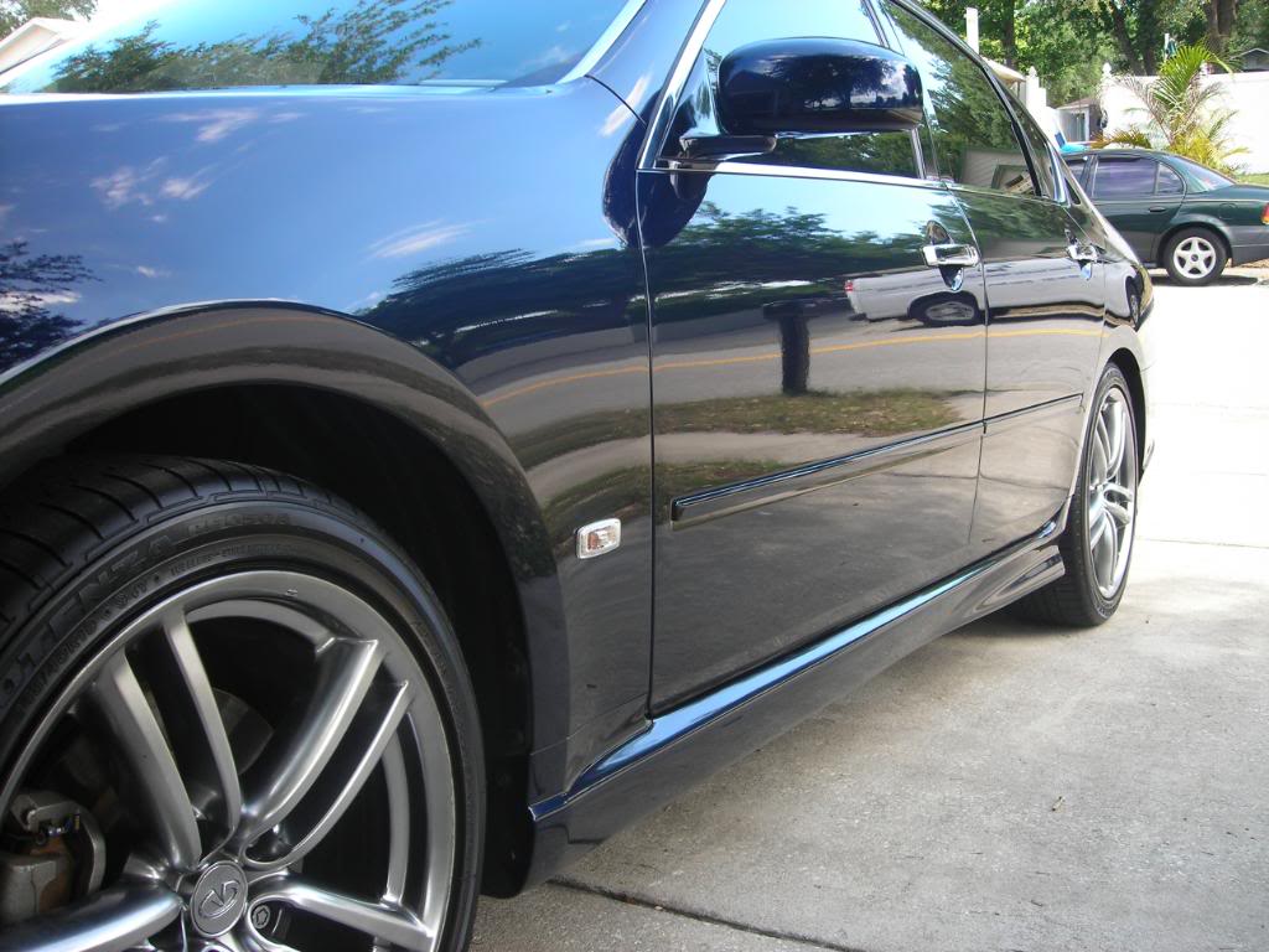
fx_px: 1393
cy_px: 476
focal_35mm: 38
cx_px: 634
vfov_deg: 37.7
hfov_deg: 49.0
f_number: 3.2
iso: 50
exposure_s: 1/74.6
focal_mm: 6.3
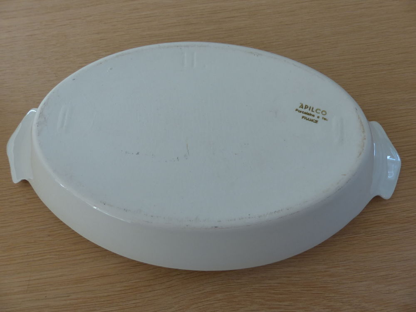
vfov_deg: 53.1
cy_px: 156
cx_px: 208
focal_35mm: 26
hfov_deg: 67.3
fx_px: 312
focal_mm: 4.5
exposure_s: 1/60
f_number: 2.8
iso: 125
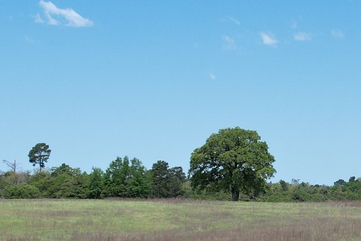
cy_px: 223
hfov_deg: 21.4
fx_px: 943
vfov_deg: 14.4
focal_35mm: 94
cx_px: 282
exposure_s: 1/2000
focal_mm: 8.38
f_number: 2.8
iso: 100
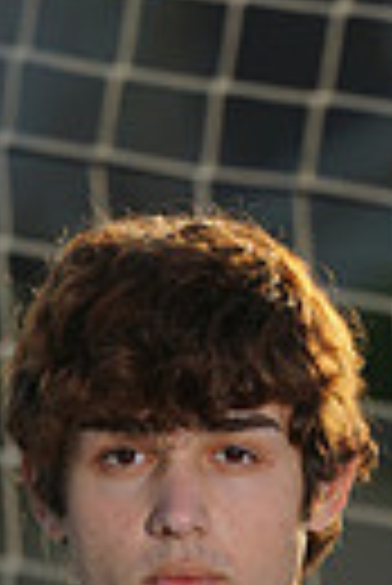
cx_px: 214
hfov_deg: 0.9
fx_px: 24449
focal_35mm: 1501
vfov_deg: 1.4
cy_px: 1242
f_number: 8
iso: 100
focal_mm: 336
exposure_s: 1/200
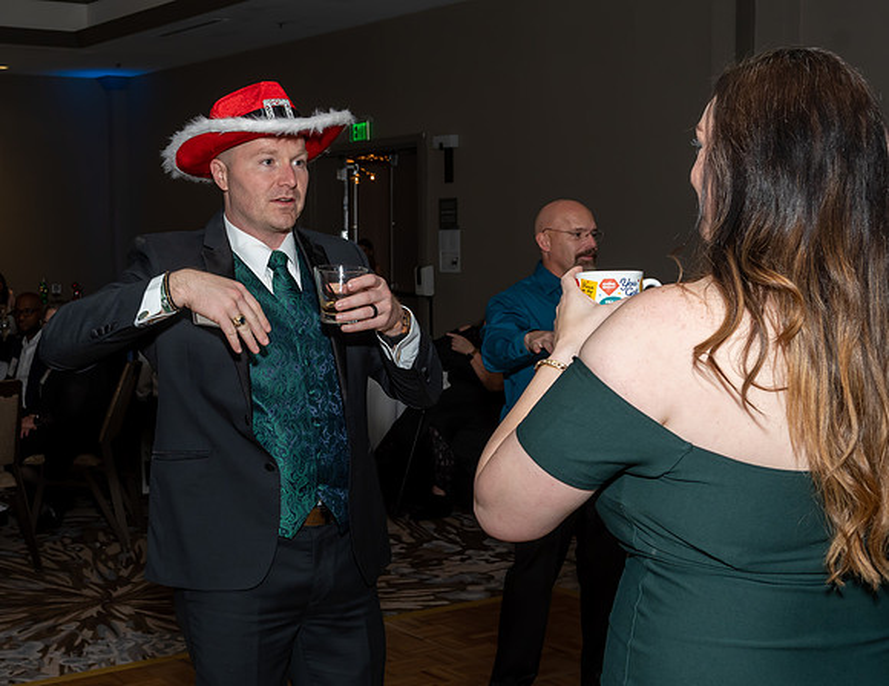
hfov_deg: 36.0
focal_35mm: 52
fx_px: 1348
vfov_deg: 28.6
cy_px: 357
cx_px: 279
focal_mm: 26
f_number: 6.3
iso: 400
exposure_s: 1/250
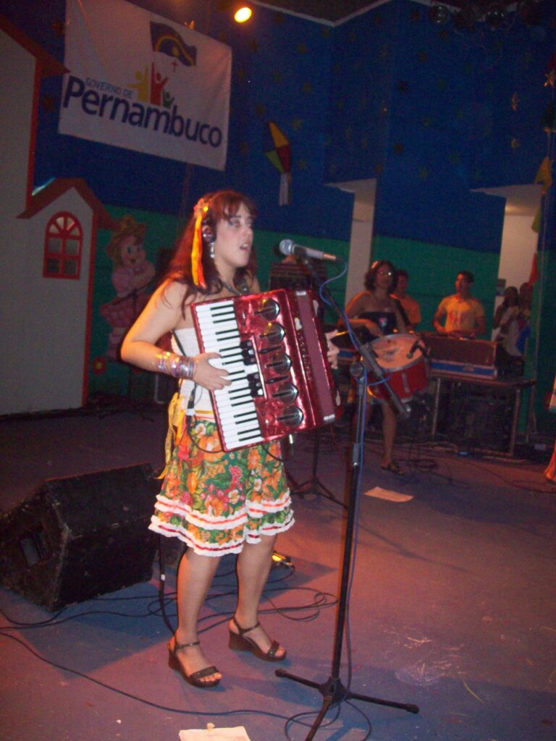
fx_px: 771
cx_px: 278
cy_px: 370
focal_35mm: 36
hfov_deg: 39.7
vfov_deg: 51.4
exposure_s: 1/64
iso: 200
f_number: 2.7
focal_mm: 6
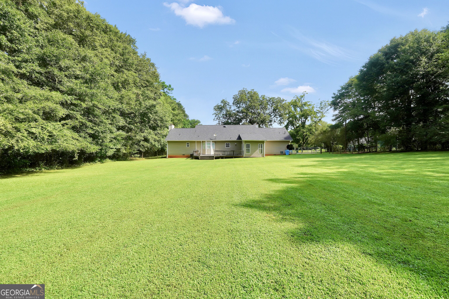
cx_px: 224
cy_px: 150
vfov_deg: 77.3
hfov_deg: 100.4
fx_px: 187
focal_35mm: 15
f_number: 9
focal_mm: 10
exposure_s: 1/125
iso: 100
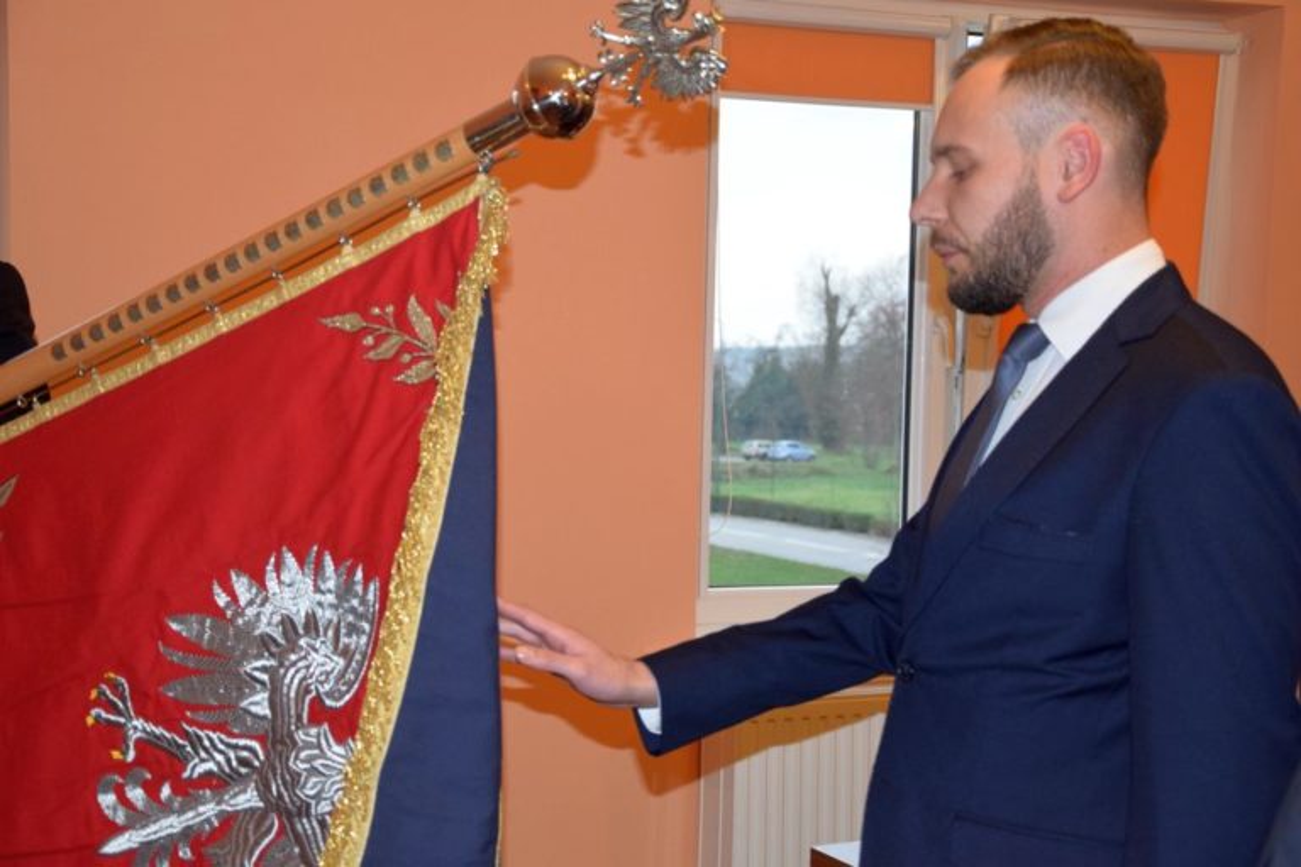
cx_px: 650
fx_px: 2168
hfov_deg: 33.4
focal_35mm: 60
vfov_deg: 22.6
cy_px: 434
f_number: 4.5
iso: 1250
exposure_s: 1/60
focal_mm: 40
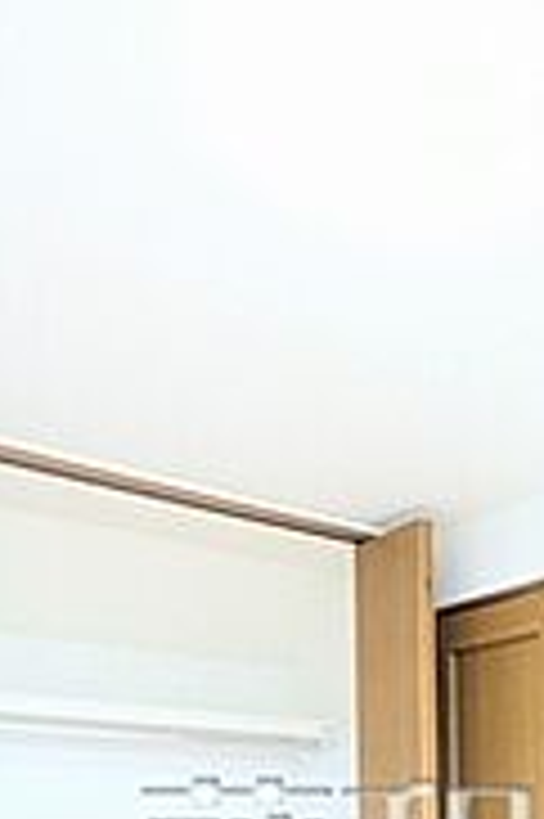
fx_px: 1090
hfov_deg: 25.6
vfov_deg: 36.1
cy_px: 860
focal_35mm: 48
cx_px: 620
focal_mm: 1.83
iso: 189
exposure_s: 1/33.3
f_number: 2.2
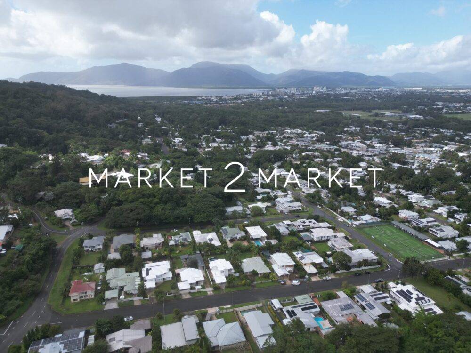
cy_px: 176
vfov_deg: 56.8
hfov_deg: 71.6
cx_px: 236
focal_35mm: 24
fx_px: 327
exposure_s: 1/2500
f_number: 1.7
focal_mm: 6.72
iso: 140
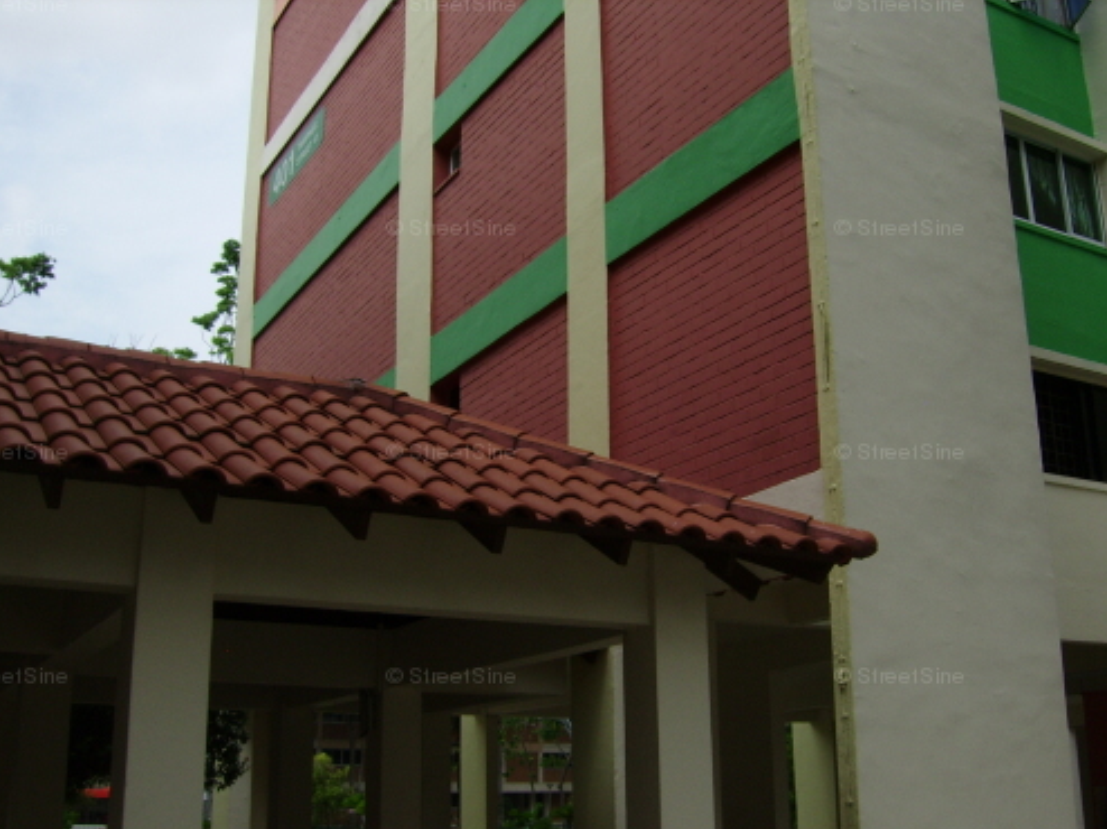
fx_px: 1247
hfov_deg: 47.9
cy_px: 455
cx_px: 554
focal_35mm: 39
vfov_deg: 36.8
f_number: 5.8
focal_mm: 5.95
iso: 50
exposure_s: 1/500
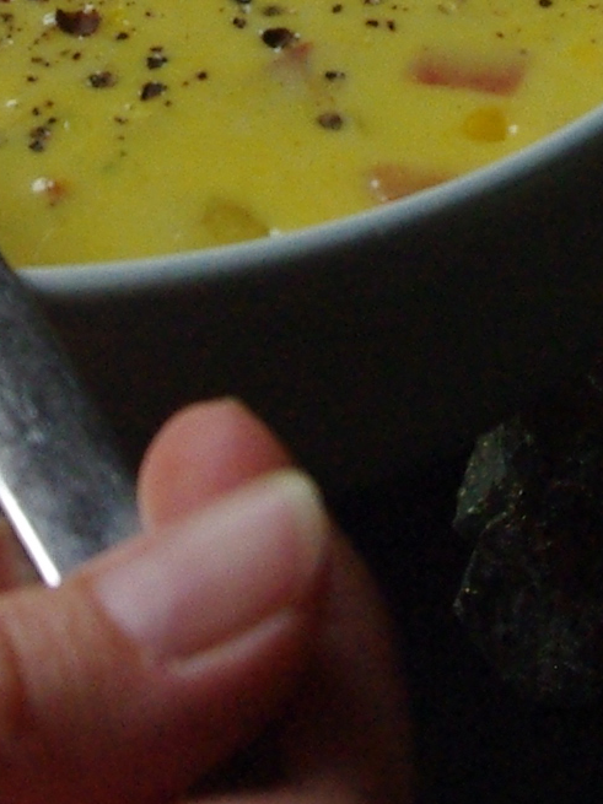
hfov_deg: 6.7
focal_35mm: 222
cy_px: -393
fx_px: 5158
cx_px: 298
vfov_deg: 8.7
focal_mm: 26
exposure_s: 1/90
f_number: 5.6
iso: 800
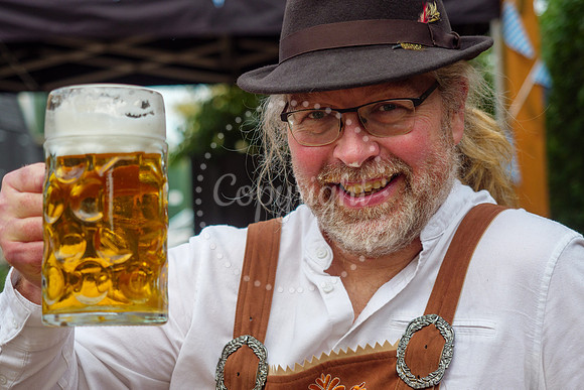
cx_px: 292
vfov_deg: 15.8
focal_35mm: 86
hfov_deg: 23.6
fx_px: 1401
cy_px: 195
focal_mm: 40
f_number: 2.8
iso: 200
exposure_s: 1/1000
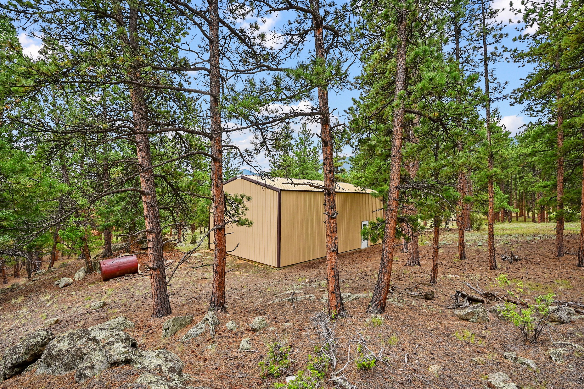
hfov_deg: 93.3
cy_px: 194
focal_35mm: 17
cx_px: 292
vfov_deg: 70.4
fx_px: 276
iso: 400
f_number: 8
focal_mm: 17
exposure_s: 1/60
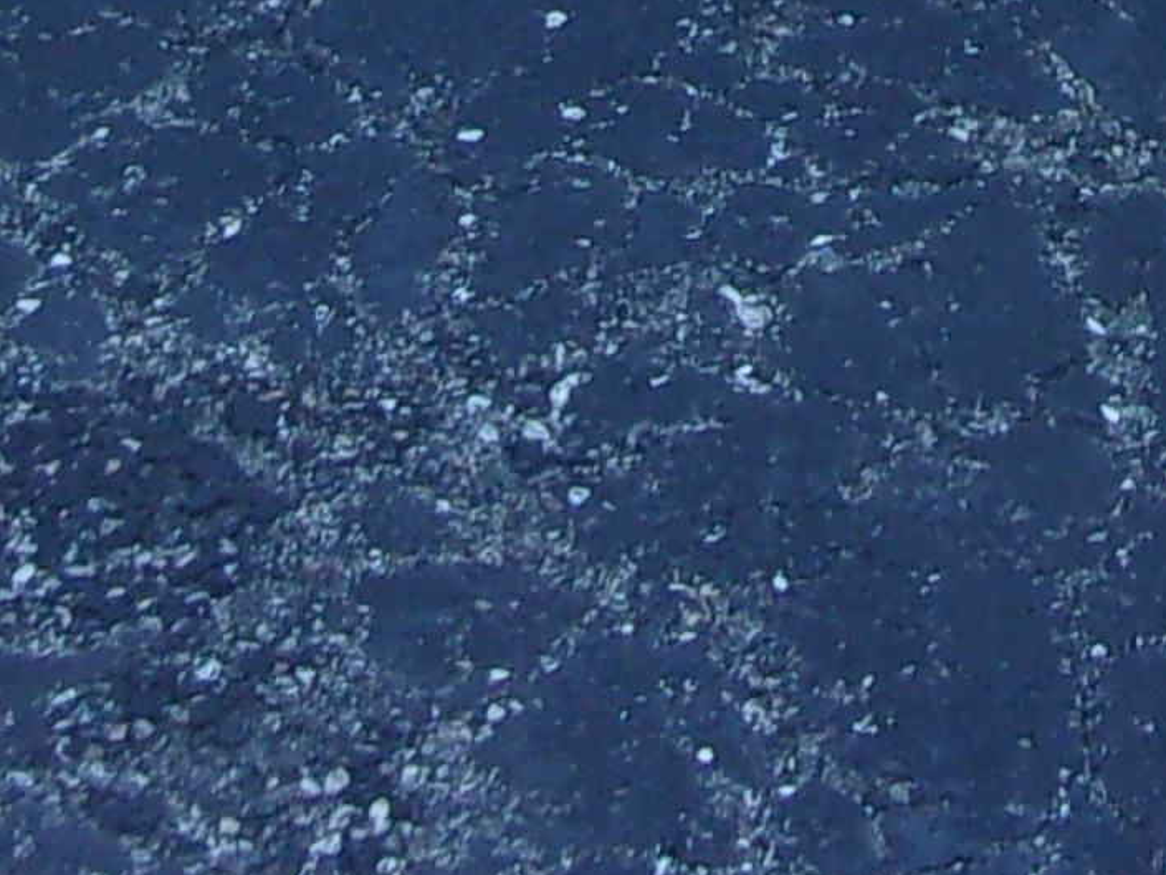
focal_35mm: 183
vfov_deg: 7.2
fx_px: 6165
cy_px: -1737
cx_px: 1136
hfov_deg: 10.7
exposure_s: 1/75
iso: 80
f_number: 3.9
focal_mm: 5.1
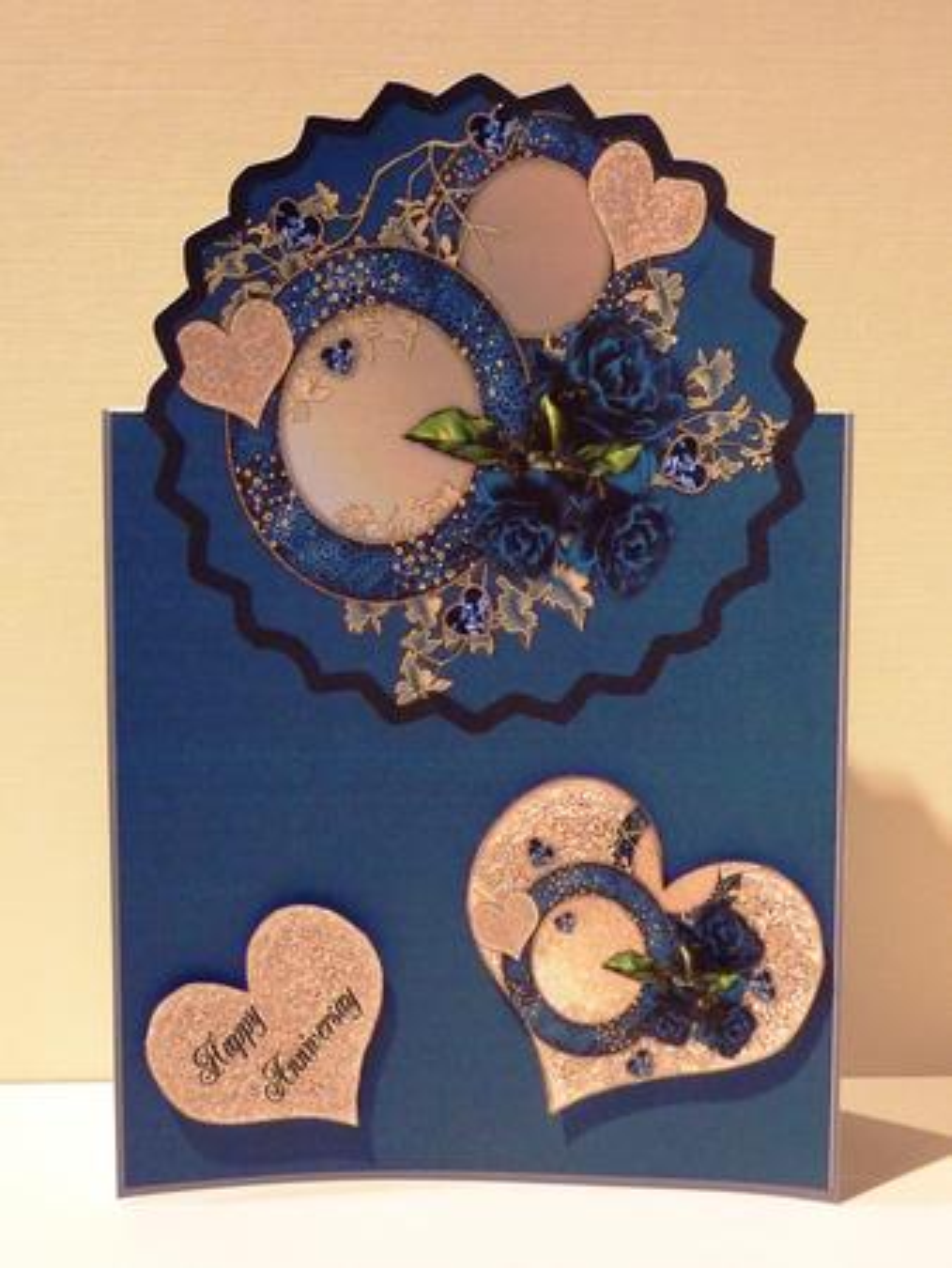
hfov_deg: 28.1
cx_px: 476
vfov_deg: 36.8
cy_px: 634
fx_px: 1905
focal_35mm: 52
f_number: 3.8
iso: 800
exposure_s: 1/25
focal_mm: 8.5
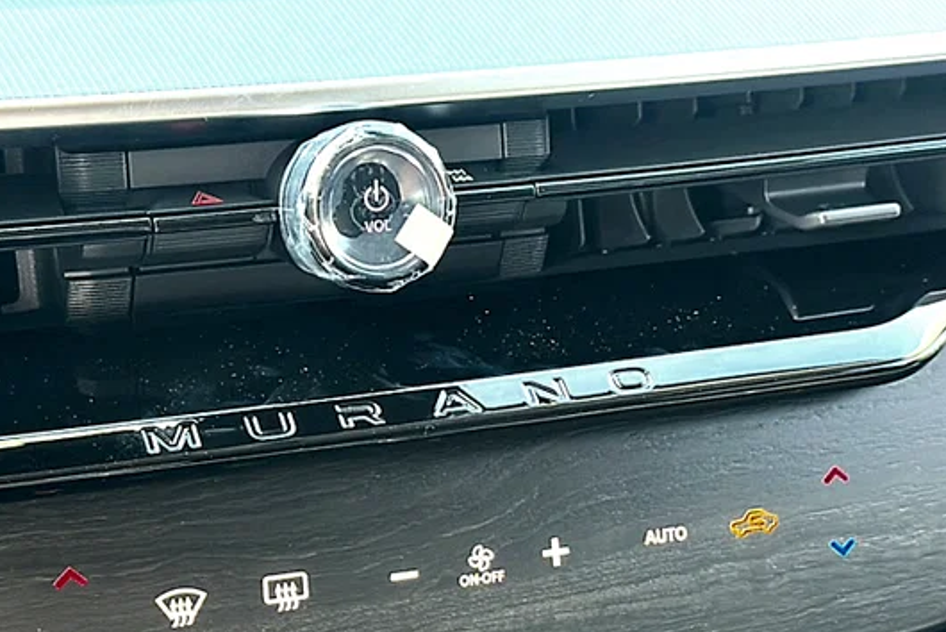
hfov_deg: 28.8
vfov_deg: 19.4
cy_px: 420
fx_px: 1840
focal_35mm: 70
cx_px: 389
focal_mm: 6.86
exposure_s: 1/101
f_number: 1.78
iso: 80
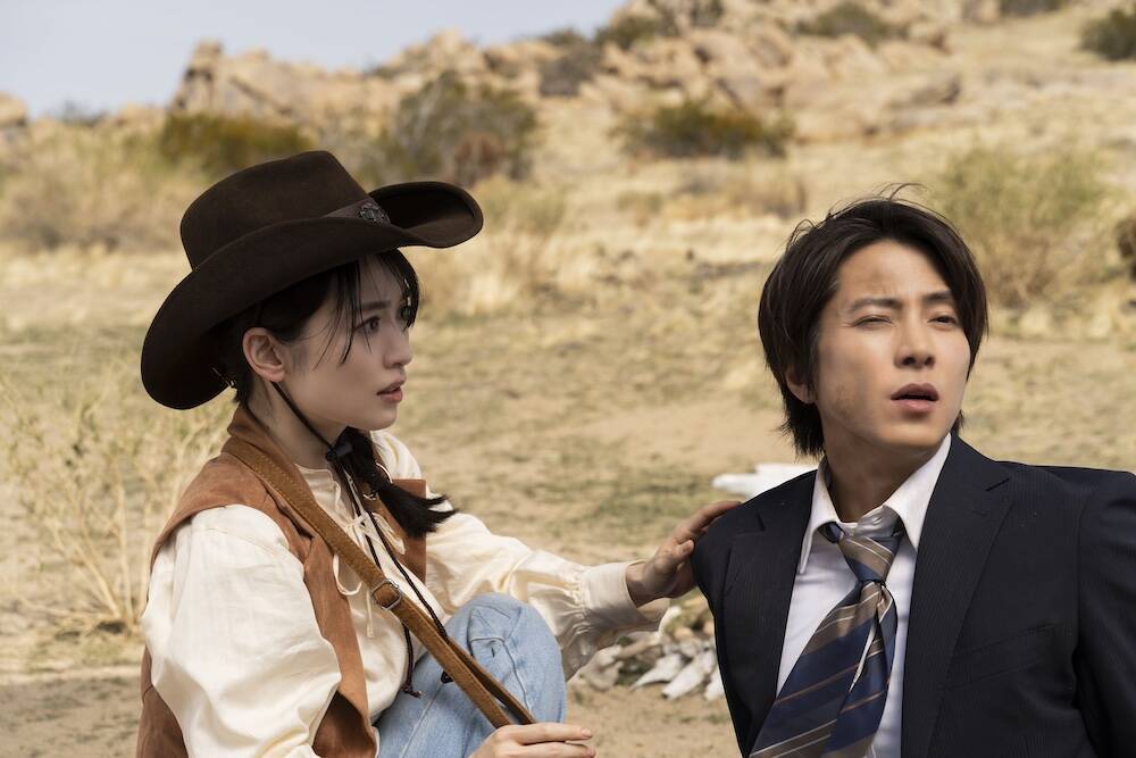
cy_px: 379
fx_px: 2367
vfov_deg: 18.2
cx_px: 568
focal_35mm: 75
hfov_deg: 27.0
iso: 100
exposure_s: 1/640
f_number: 6.3
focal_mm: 75
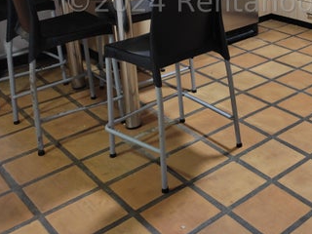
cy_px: 1
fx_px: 469
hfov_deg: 34.5
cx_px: 287
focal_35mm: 52
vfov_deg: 26.6
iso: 732
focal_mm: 4.74
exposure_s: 1/25
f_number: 1.79
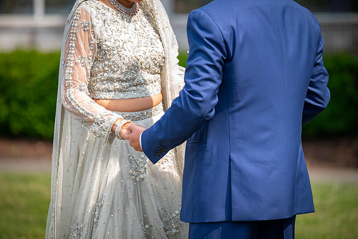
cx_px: 177
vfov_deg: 6.5
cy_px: 119
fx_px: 2112
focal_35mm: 212
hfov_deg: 9.7
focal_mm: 200
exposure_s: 1/250
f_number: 3.5
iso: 50
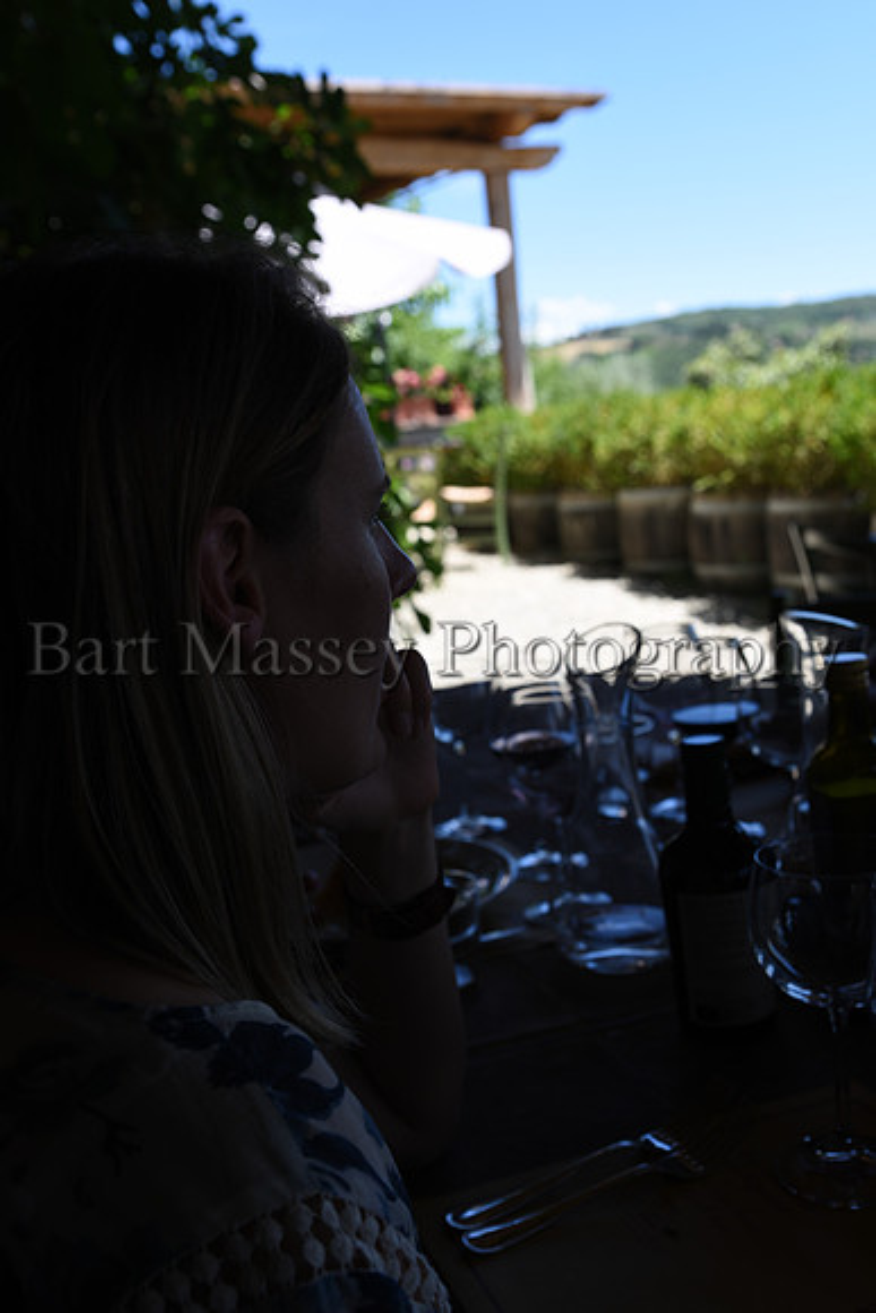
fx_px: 1532
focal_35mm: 42
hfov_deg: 31.9
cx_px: 438
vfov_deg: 46.4
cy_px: 656
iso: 72
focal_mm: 42
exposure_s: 1/125
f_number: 7.1
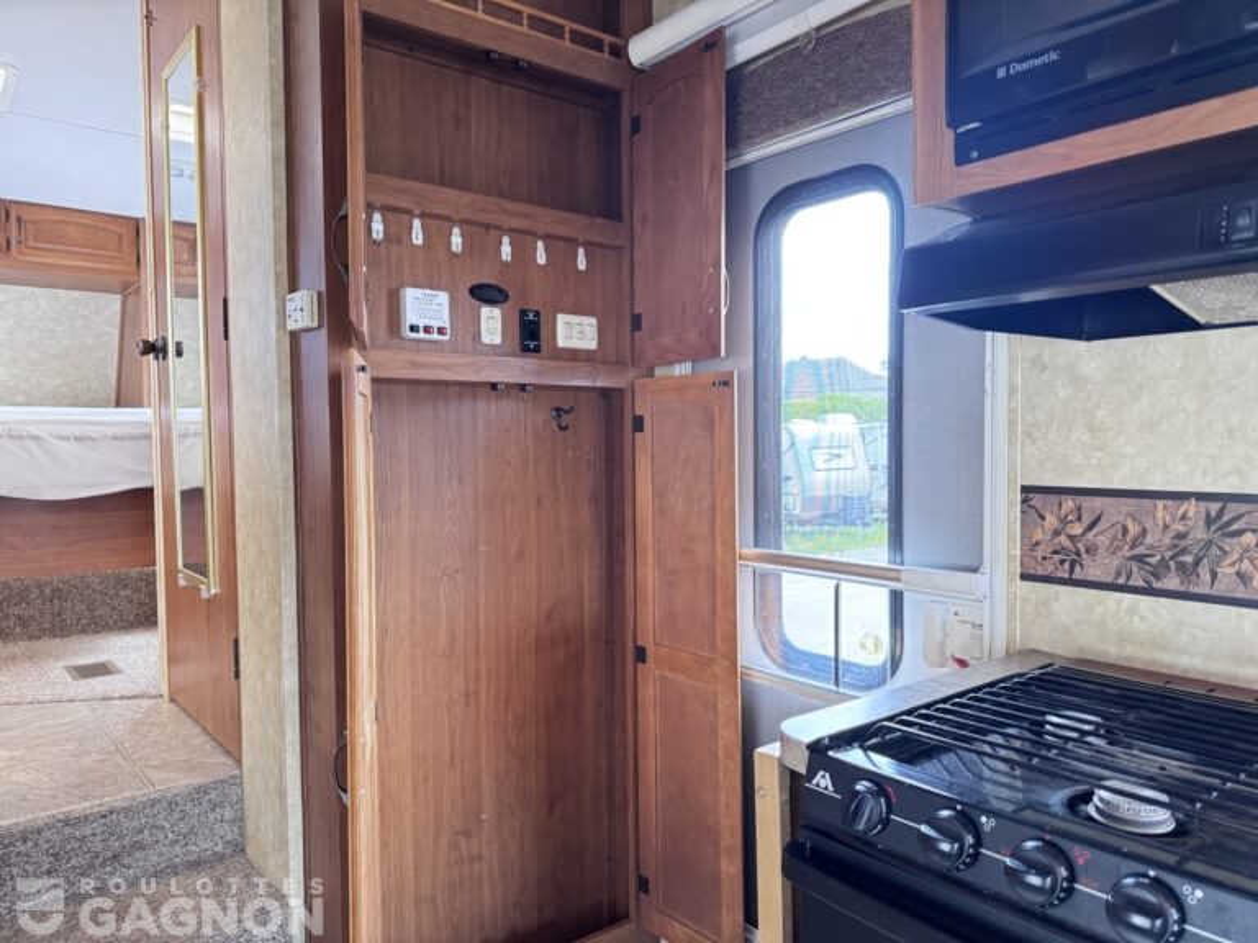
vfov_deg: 56.8
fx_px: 872
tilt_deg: -1.1
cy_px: 472
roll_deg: +2.0
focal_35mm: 24
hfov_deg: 71.6
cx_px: 629
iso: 800
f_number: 1.78
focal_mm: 6.76
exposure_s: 1/55
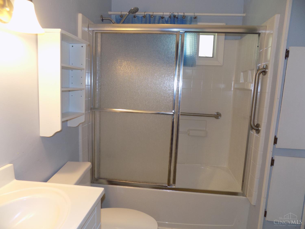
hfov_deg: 73.9
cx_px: 152
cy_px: 114
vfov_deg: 58.9
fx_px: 203
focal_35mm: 23
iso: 140
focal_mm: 4
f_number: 3.1
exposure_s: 1/30
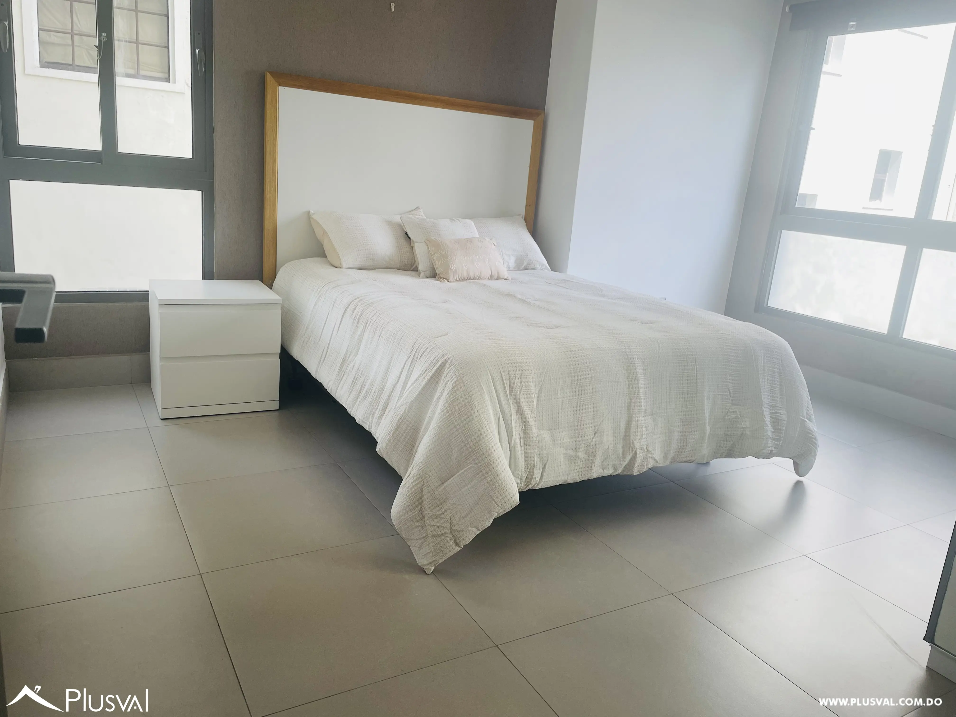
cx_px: 478
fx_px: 718
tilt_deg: -13.8
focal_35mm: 26
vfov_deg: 53.1
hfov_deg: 67.3
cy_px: 358
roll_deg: -4.9
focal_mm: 4.2
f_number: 1.6
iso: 40
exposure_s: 1/120
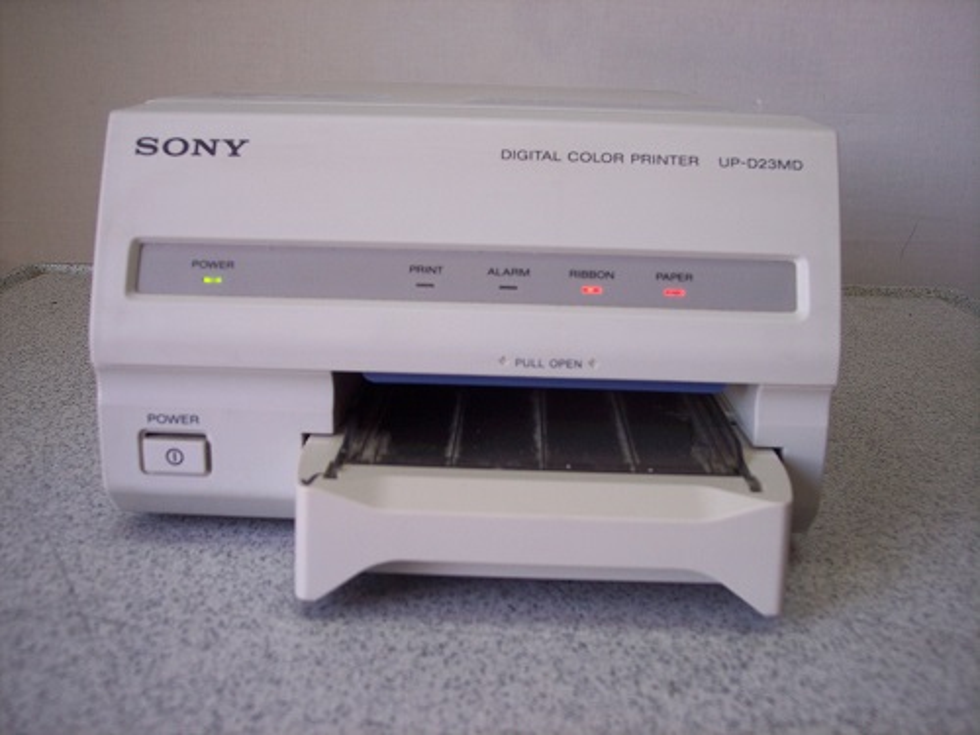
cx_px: 490
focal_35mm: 39
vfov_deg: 36.8
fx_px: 1104
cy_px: 368
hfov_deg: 47.9
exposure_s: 1/45
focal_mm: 8
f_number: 3.4
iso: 100
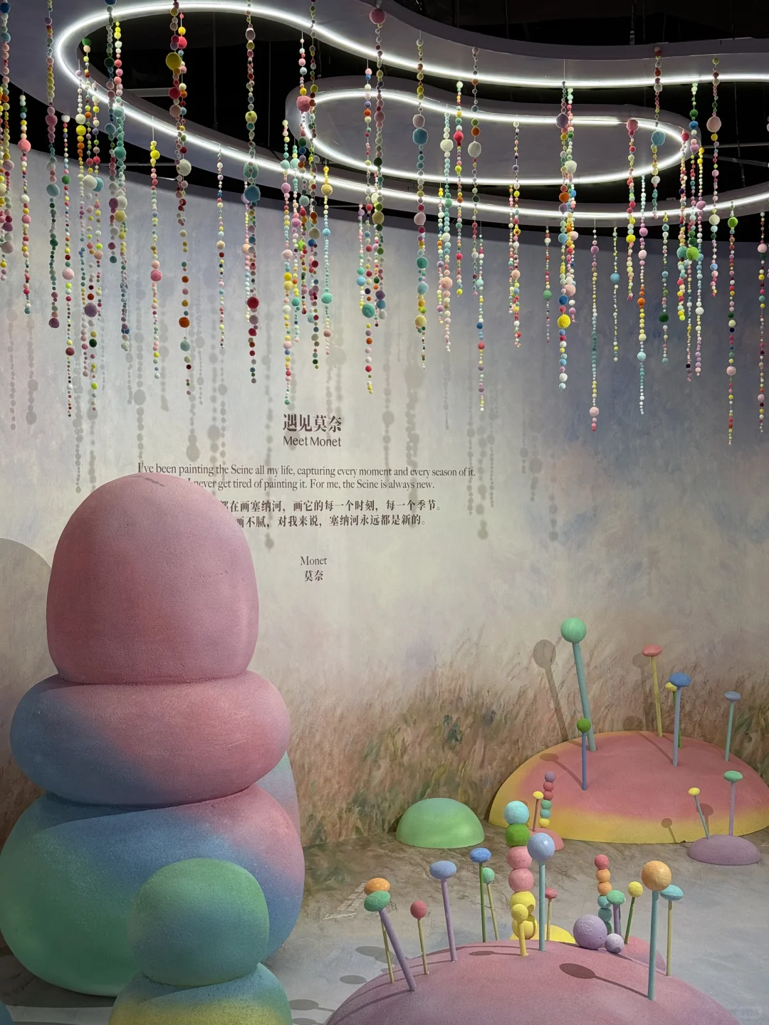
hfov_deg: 30.3
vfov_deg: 39.7
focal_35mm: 48
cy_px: 512
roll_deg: +0.2
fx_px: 1422
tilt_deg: -0.8
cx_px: 384
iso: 160
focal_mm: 6.76
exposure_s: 1/57
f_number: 1.78
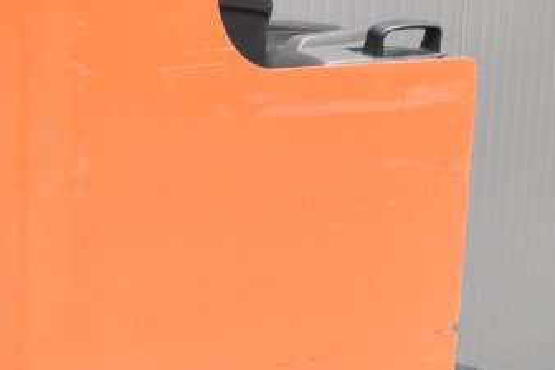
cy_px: 408
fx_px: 1649
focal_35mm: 107
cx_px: 12
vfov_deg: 12.6
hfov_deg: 18.6
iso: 1600
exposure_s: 1/25
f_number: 5
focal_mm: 20
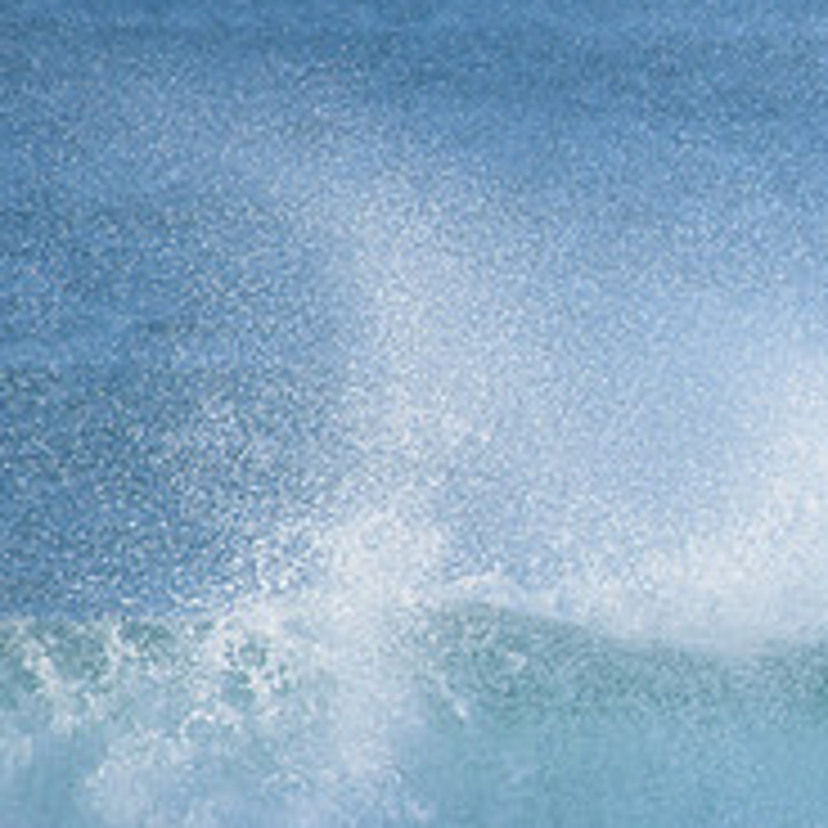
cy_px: 550
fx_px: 39132
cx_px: 1304
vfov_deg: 1.2
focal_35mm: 1446
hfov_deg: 1.2
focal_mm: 500
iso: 500
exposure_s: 1/2000
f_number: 5.6
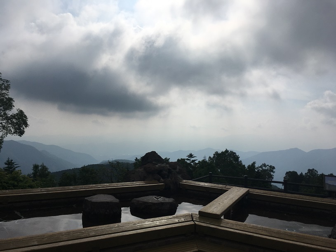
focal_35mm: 29
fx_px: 281
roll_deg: -1.3
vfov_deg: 48.2
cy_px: 126
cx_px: 168
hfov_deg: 61.7
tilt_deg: +0.6
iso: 25
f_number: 2.2
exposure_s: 1/8547
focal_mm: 4.15
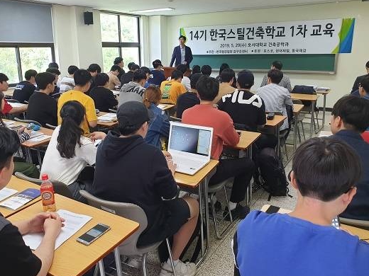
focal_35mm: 29
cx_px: 167
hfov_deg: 61.5
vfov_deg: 48.2
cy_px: 128
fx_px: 309
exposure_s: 1/60
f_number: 2.4
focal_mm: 4.3
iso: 125
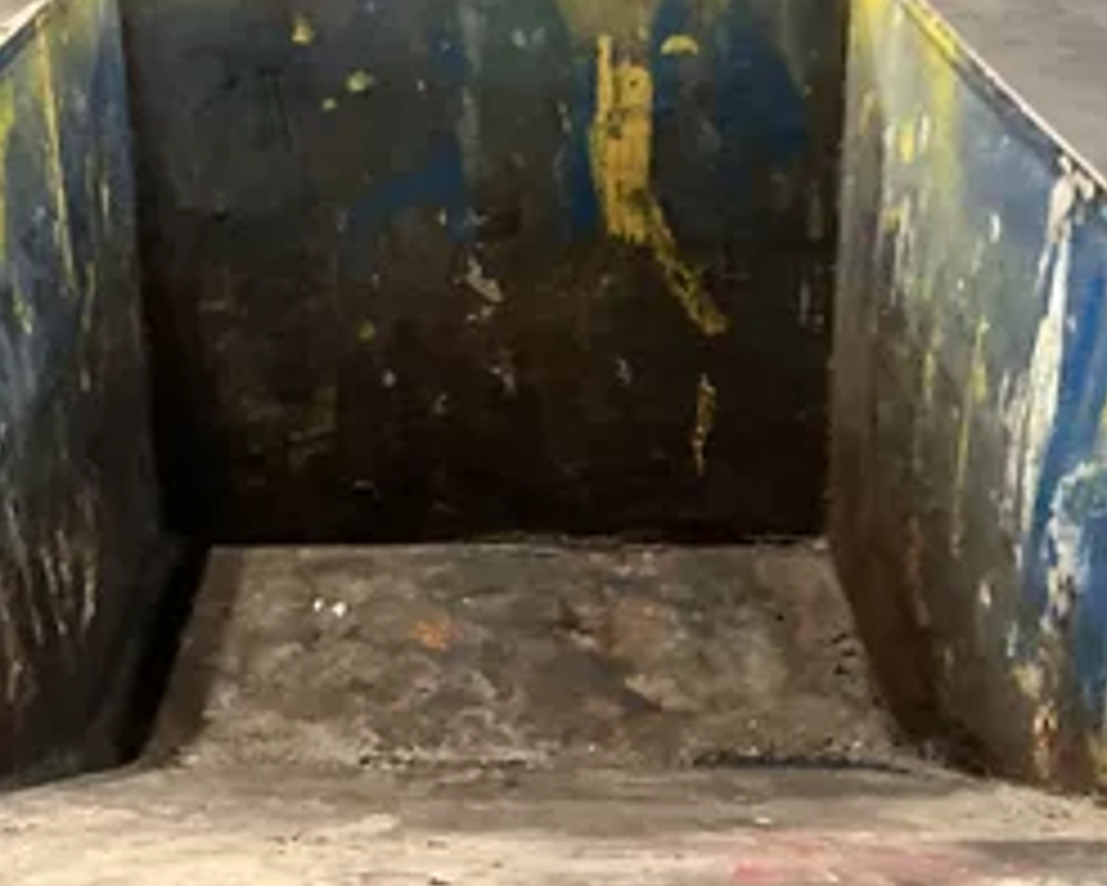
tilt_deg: -24.1
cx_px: 464
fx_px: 1508
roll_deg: +2.2
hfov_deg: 40.2
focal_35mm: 46
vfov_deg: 32.4
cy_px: 270
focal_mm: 3
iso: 400
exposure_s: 1/30
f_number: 1.8
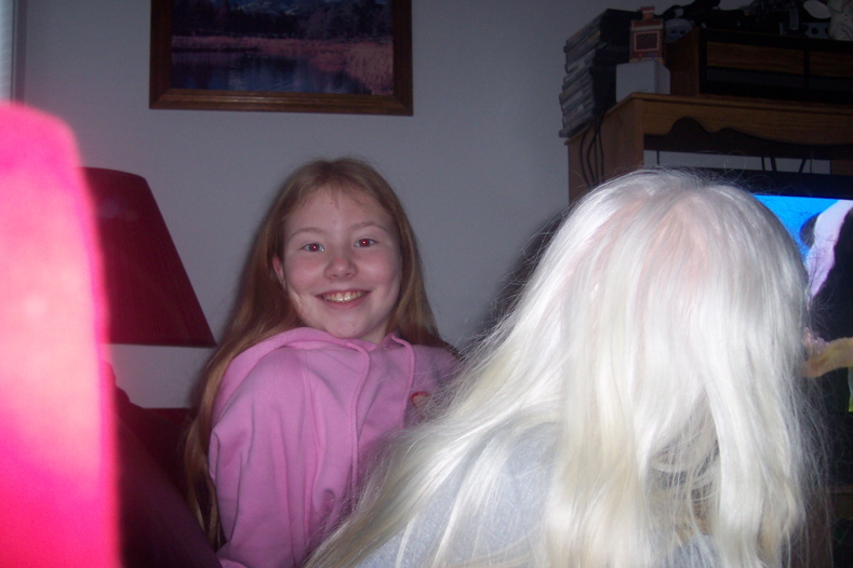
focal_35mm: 40
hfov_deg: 48.5
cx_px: 424
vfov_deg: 33.4
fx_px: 948
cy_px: 302
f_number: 2.8
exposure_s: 1/30
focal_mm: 8
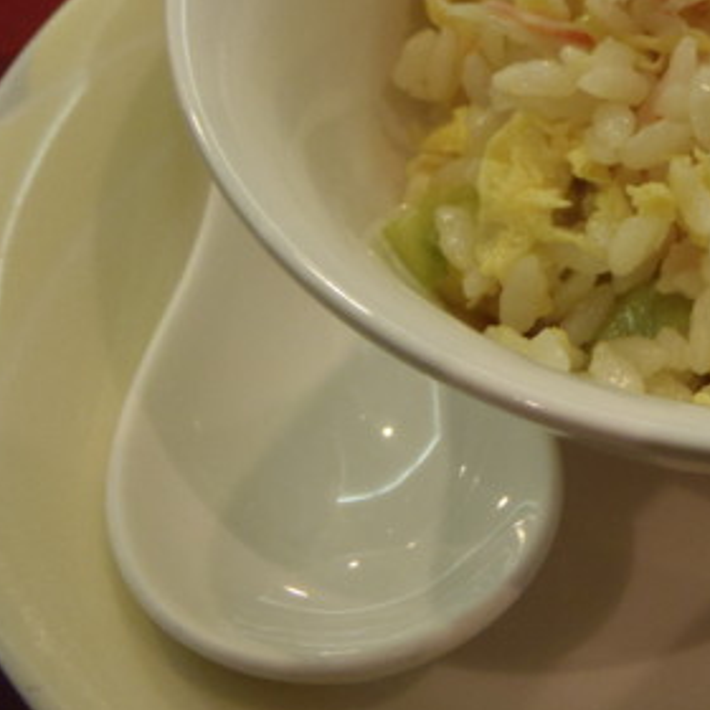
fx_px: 1230
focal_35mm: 53
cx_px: 680
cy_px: 180
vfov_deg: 31.6
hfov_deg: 30.3
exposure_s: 1/5
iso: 200
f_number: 3.9
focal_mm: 5
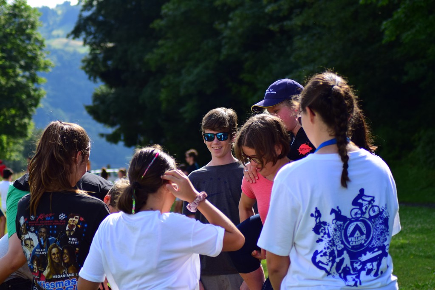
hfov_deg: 19.5
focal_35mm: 105
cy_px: 145
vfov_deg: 13.0
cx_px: 218
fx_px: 1269
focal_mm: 70
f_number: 4
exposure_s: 1/1250
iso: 400
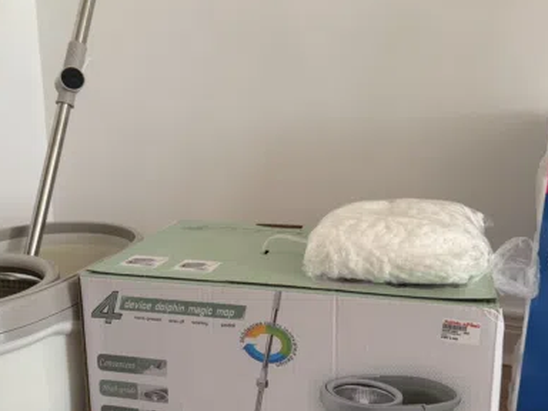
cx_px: 283
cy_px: 237
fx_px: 633
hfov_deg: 46.8
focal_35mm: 40
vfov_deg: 35.9
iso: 200
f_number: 1.78
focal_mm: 6.76
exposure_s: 1/62
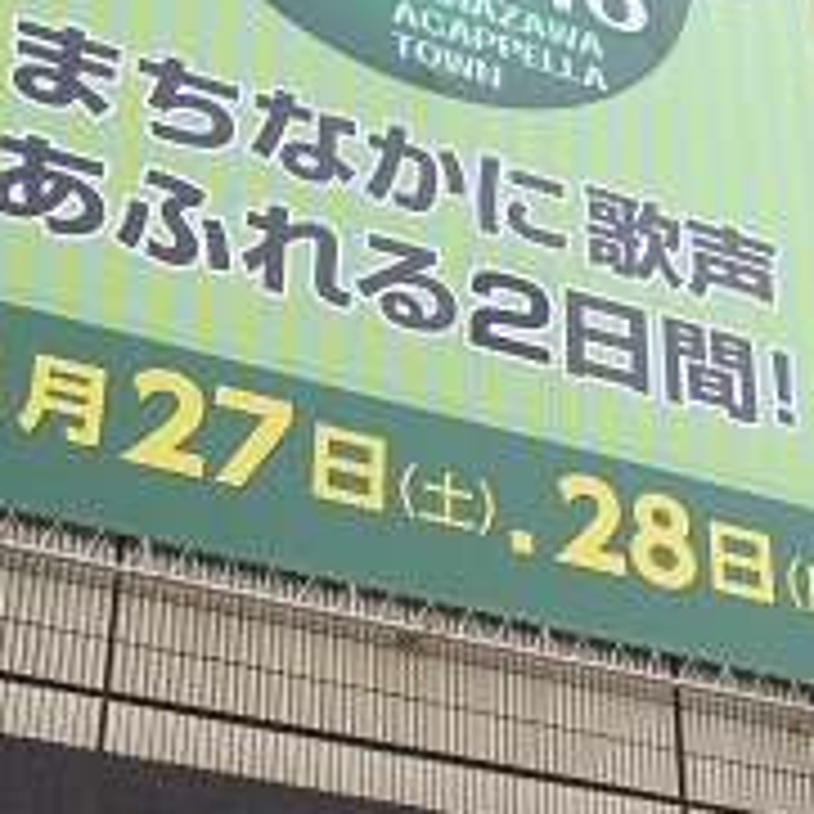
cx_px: 407
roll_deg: -0.8
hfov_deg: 24.3
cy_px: 652
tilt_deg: +28.6
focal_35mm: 71
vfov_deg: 23.9
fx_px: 1889
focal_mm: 4.15
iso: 32
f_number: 2.2
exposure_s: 1/1130
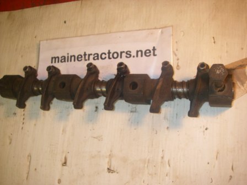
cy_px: 92
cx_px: 124
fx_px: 271
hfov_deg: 49.0
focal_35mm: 38
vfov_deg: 37.7
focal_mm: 6.3
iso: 200
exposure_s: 1/40
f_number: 3.3
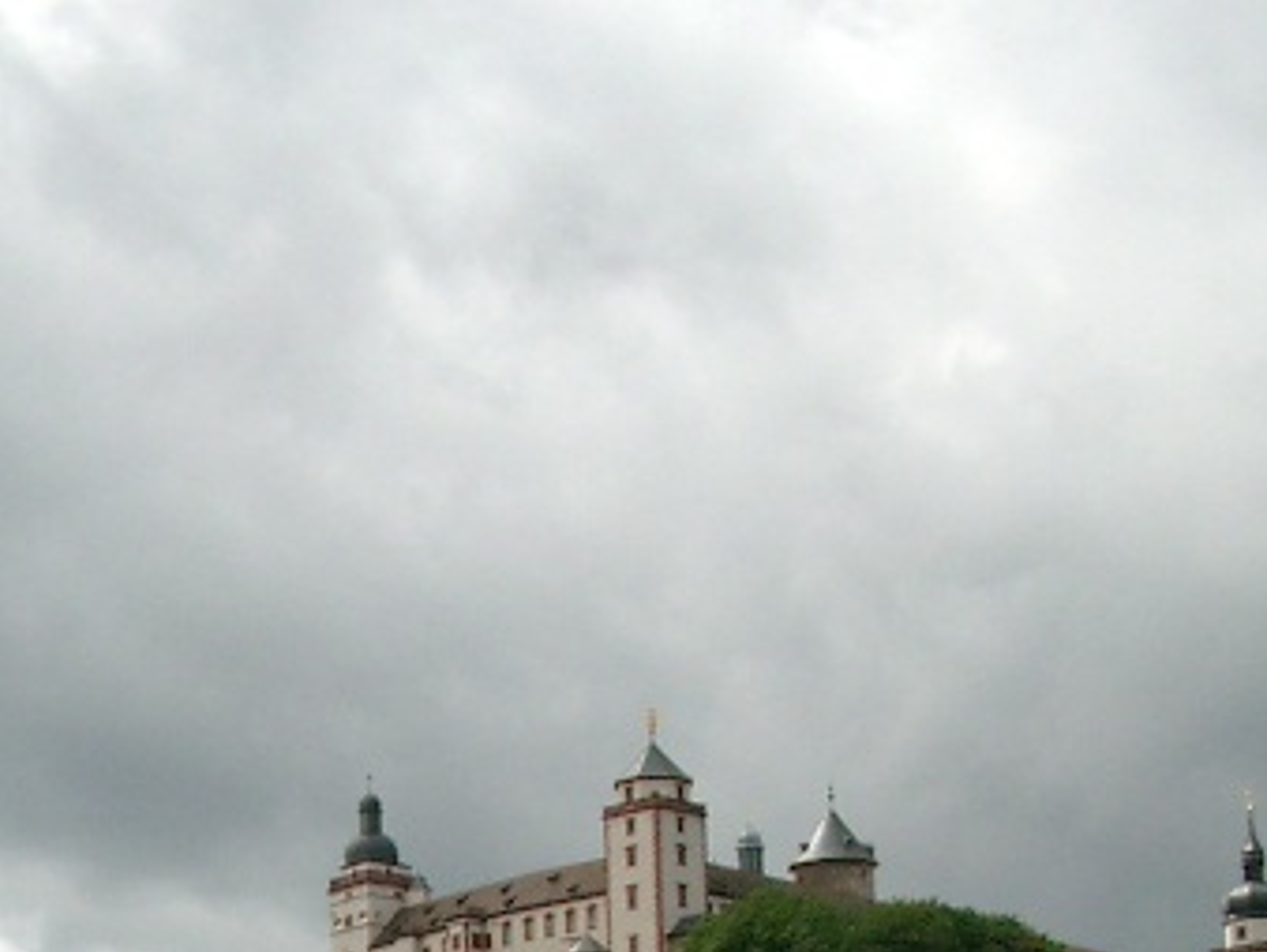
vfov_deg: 12.6
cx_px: 206
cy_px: 1379
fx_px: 4102
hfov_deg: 17.4
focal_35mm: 112
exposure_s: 1/800
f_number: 5
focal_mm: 7.6
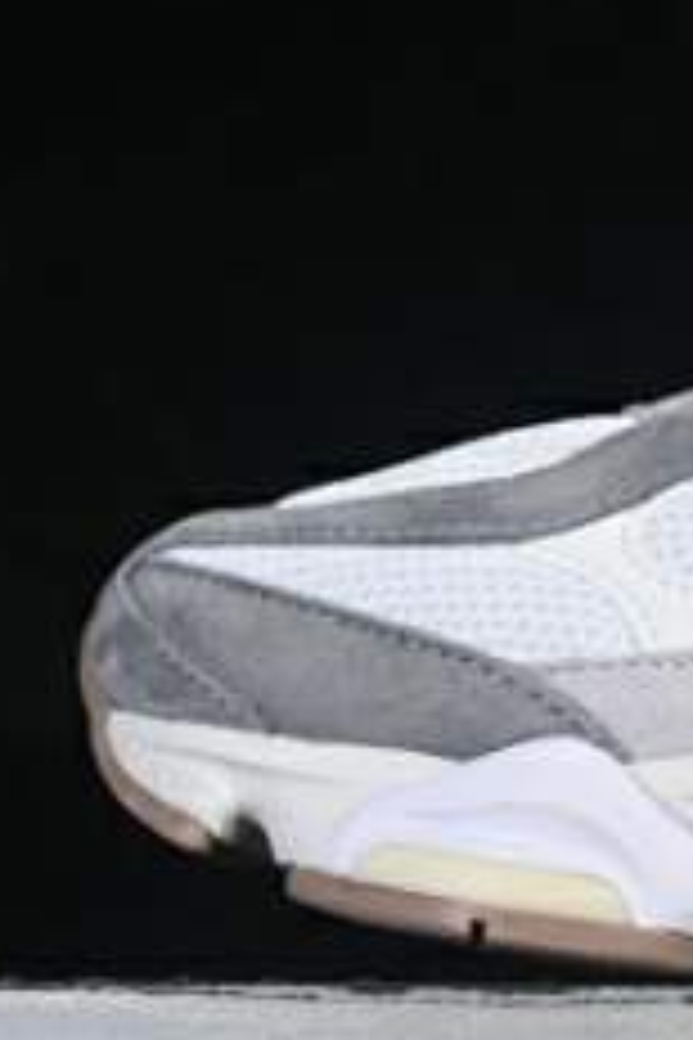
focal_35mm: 237
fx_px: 6843
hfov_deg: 5.7
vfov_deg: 8.7
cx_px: 1292
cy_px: 311
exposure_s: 1/80
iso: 160
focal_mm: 50
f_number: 8
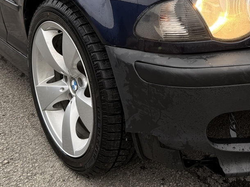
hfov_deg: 30.4
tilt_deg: -17.5
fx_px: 455
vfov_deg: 22.8
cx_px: 177
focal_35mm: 63
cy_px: 25
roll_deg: +0.5
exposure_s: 1/124
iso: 64
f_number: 1.78
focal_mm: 6.76
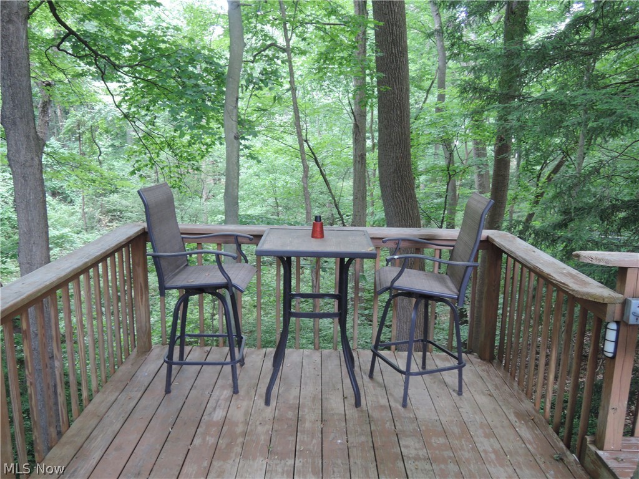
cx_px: 320
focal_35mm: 31
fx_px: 572
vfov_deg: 45.4
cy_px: 240
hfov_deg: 58.4
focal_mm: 6.6
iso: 400
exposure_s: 1/30
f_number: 3.2
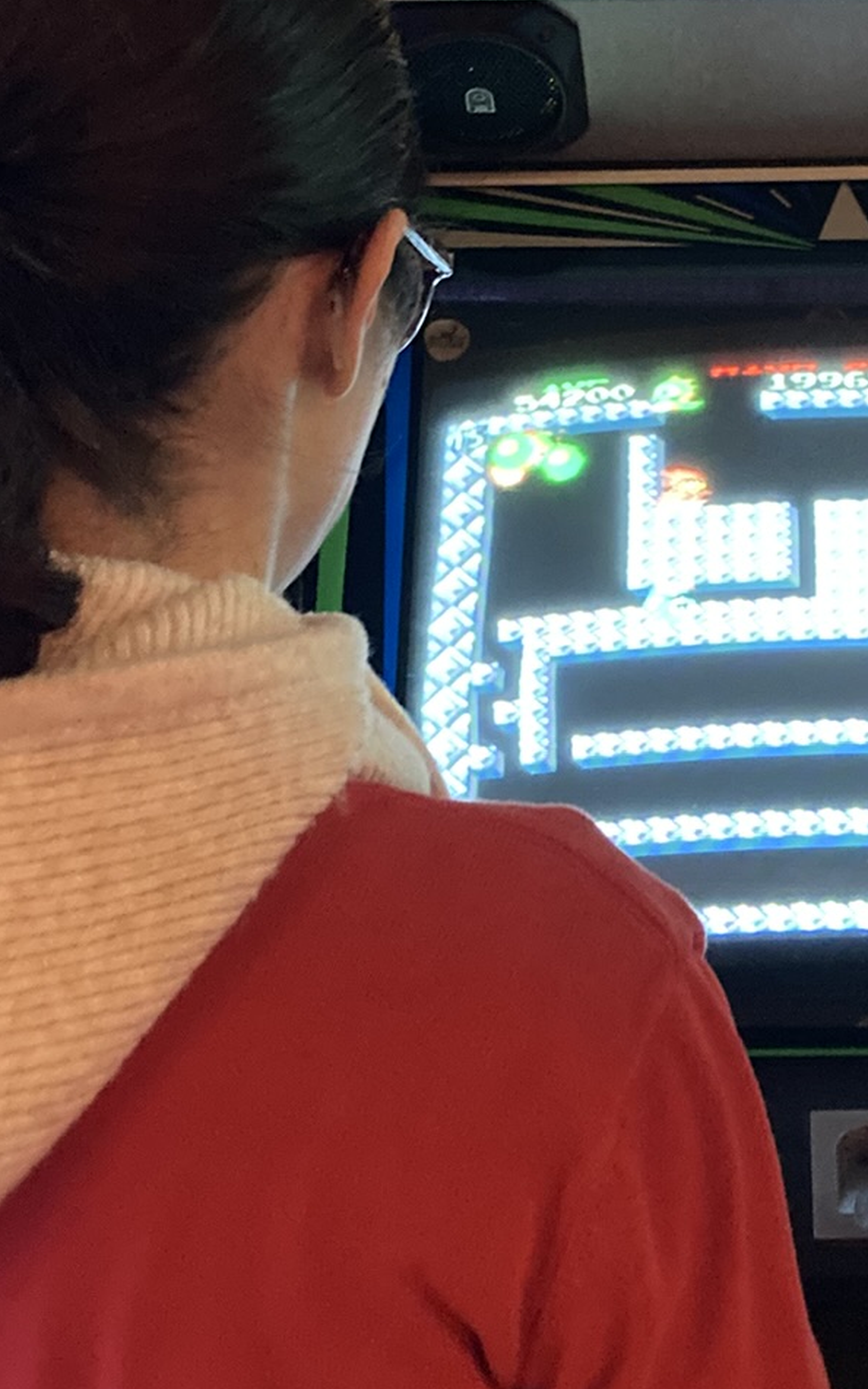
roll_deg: +1.0
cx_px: 731
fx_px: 2422
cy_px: 715
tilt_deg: -24.1
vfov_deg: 32.0
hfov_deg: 20.0
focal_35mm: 64
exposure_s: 1/30
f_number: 1.8
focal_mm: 3.99
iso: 640
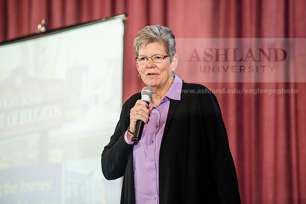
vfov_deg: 7.6
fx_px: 1530
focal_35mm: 180
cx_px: 153
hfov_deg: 11.4
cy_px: 102
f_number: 3.2
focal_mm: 180
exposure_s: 1/200
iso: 1250
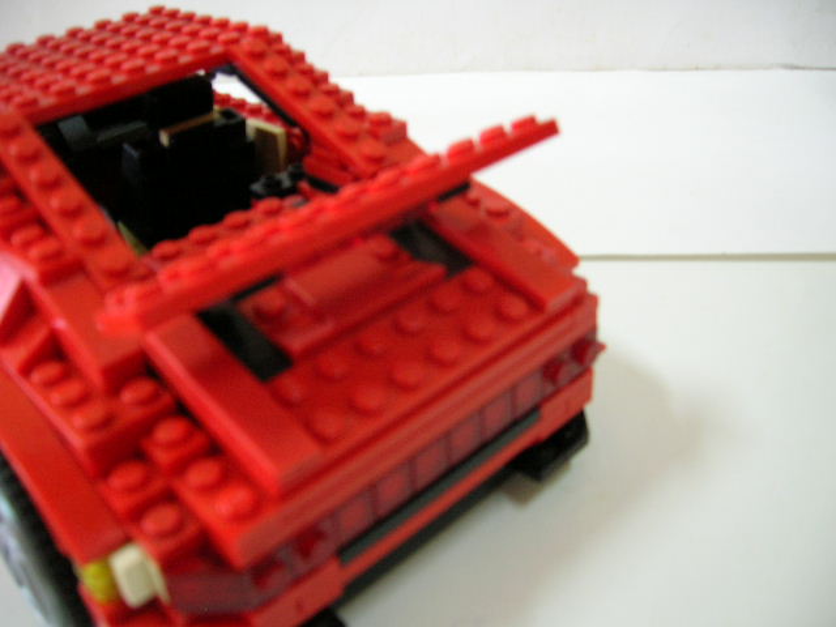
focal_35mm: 34
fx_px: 821
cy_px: 314
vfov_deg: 41.8
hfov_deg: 54.0
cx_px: 418
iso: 100
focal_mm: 5.7
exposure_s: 1/3.6
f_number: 2.9
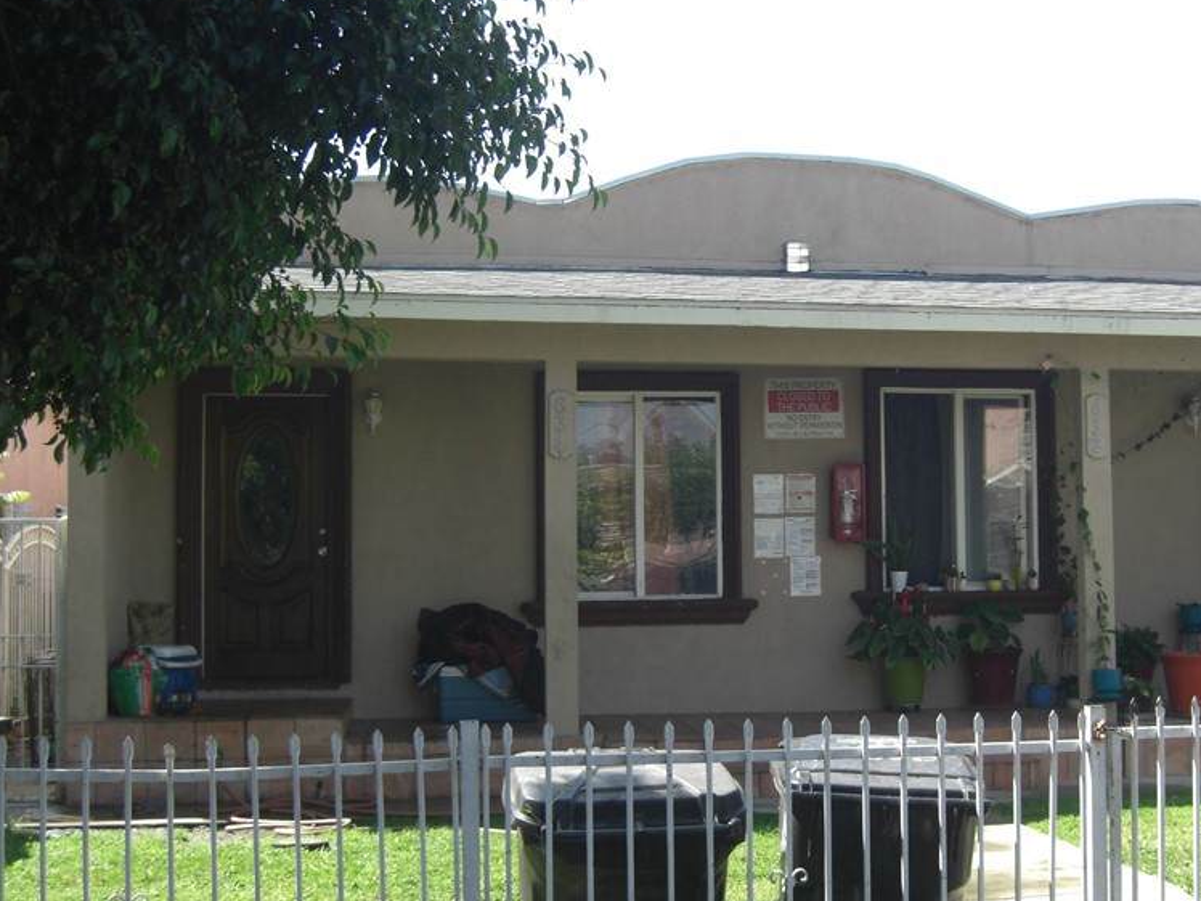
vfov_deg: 28.0
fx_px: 1804
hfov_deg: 36.6
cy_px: 516
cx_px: 767
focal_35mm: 52
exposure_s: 1/400
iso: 80
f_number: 2.8
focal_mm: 7.9
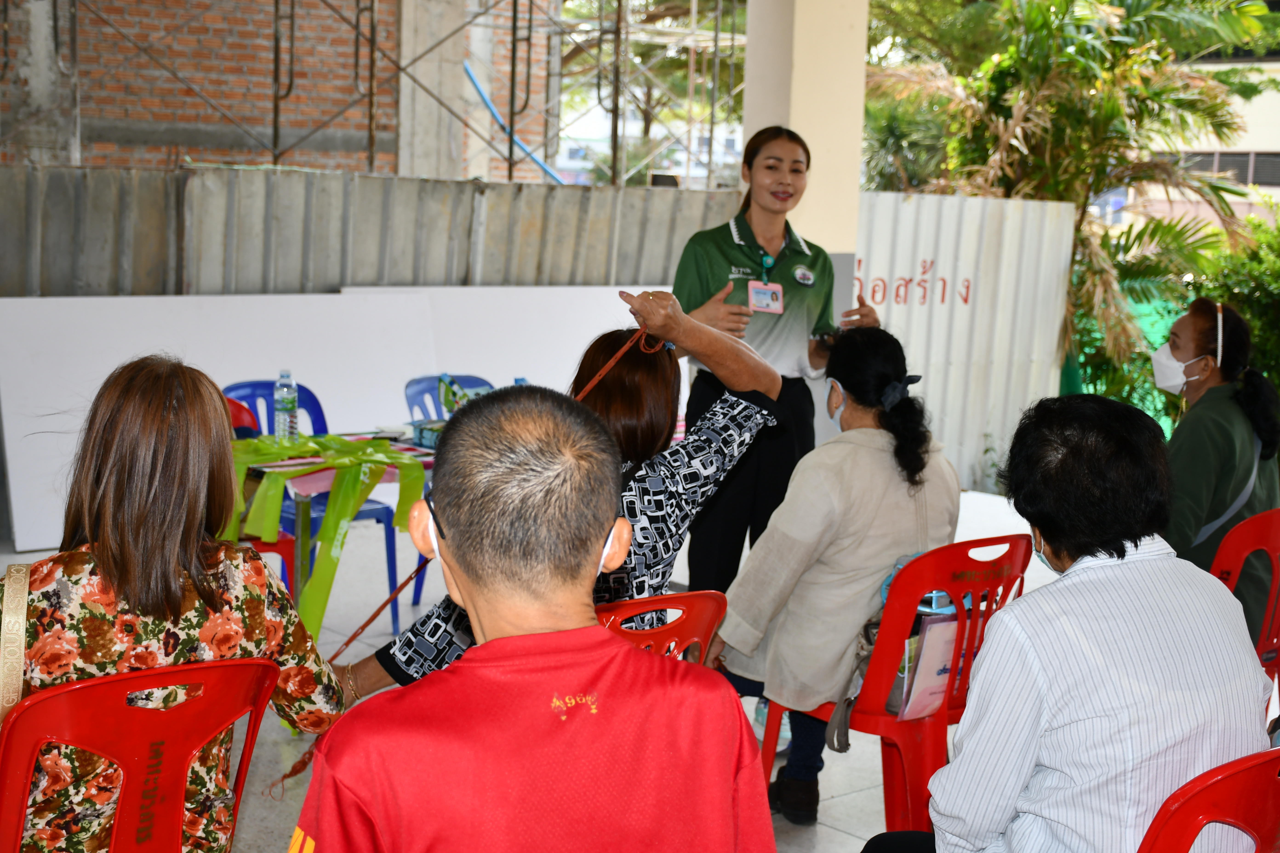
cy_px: 426
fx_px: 1813
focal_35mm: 51
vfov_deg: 26.5
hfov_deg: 38.9
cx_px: 640
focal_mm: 34
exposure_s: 1/250
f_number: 4.2
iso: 160
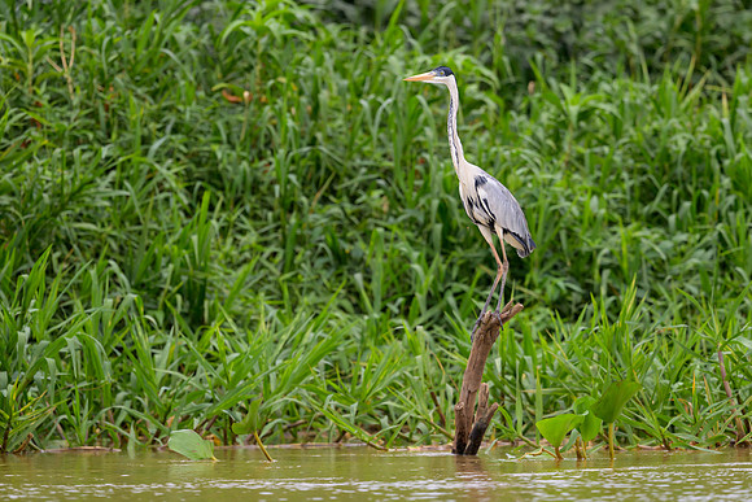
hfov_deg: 4.0
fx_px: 10789
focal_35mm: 516
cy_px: 256
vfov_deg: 2.7
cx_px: 481
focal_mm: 400
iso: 280
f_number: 3.5
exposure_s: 1/2000
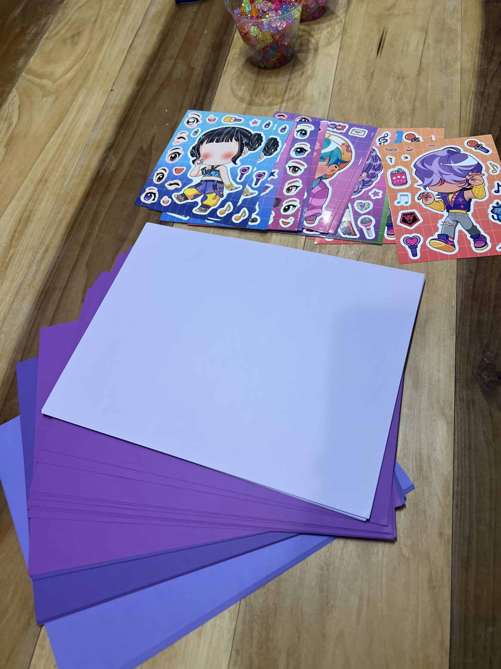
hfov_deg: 53.1
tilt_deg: -61.7
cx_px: 250
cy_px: 334
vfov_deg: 67.3
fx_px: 502
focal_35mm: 26
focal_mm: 5.7
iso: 80
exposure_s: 1/120
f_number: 1.5
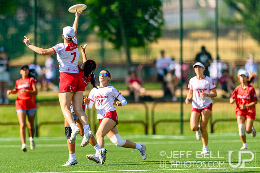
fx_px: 3919
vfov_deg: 2.5
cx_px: 94
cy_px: 81
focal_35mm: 542
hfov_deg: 3.8
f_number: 3.2
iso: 100
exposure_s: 1/1600
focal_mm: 400
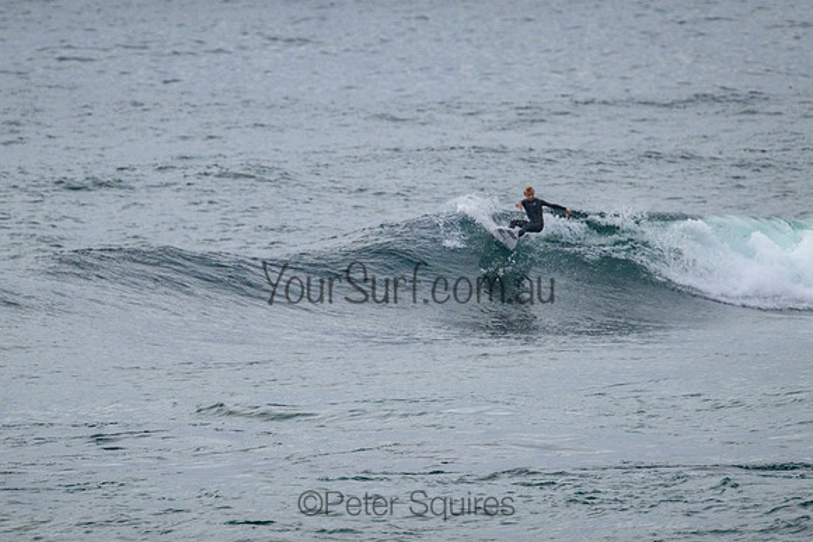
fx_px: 24839
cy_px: 226
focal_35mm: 1100
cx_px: 441
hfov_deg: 1.9
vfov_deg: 1.3
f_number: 11
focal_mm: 800
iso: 1600
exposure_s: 1/2000
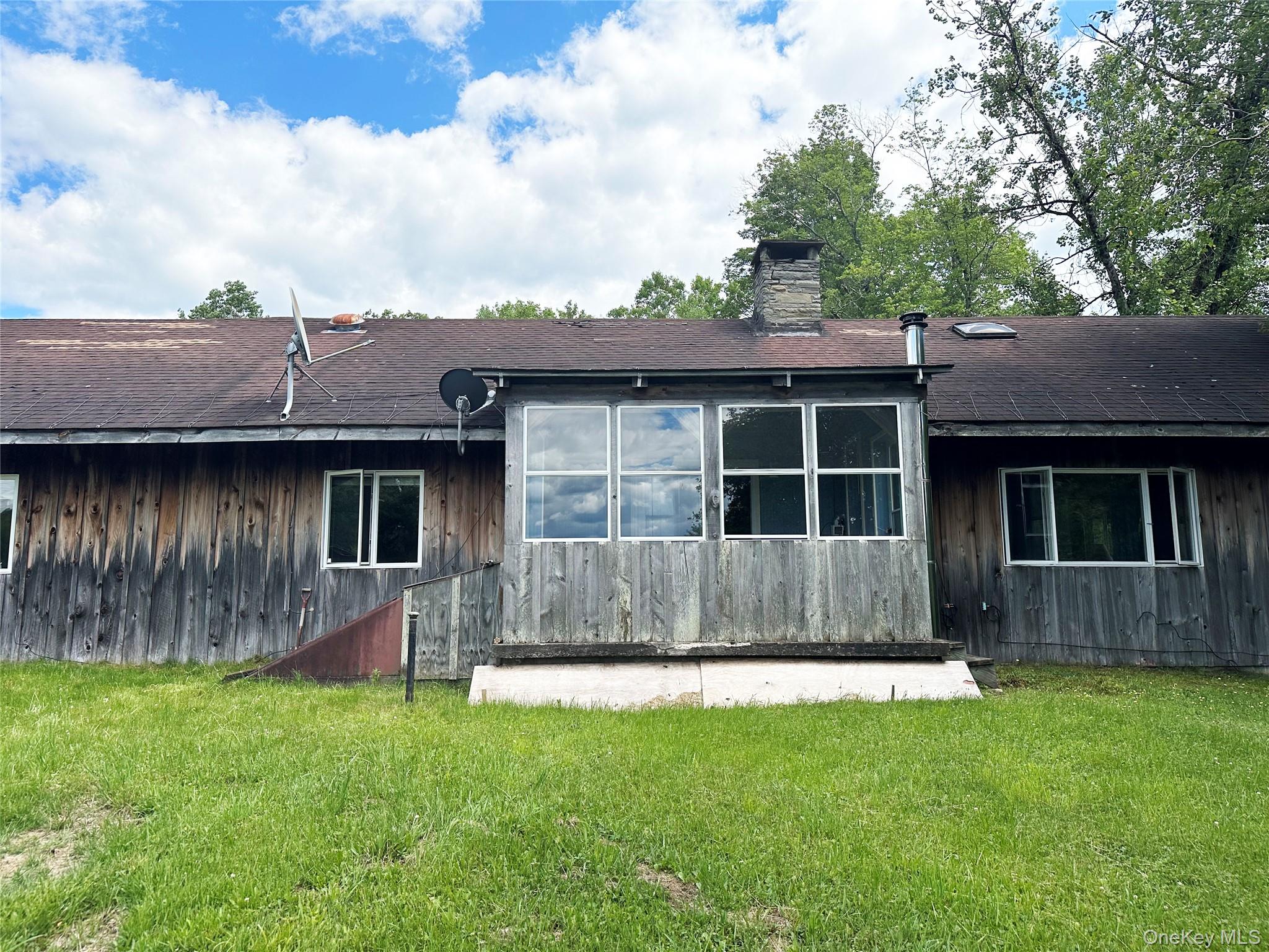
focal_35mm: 24
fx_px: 880
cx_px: 634
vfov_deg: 56.8
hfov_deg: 71.6
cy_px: 476
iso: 80
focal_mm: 6.86
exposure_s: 1/5000
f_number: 1.78
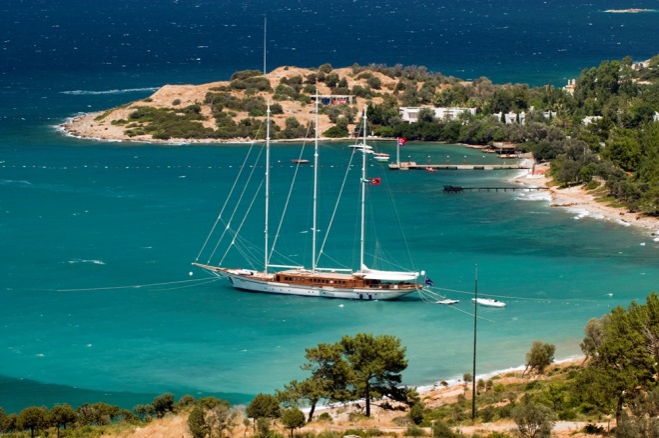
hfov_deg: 12.5
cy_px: 219
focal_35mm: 165
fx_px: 3016
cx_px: 330
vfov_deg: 8.3
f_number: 10
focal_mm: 110
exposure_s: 1/200
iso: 200
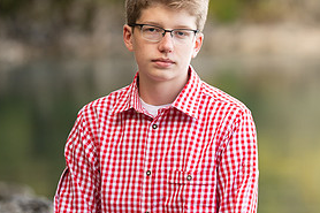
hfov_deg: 5.8
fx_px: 3154
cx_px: 317
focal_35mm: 355
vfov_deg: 3.9
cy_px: 84
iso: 400
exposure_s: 1/400
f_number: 2.8
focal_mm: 170
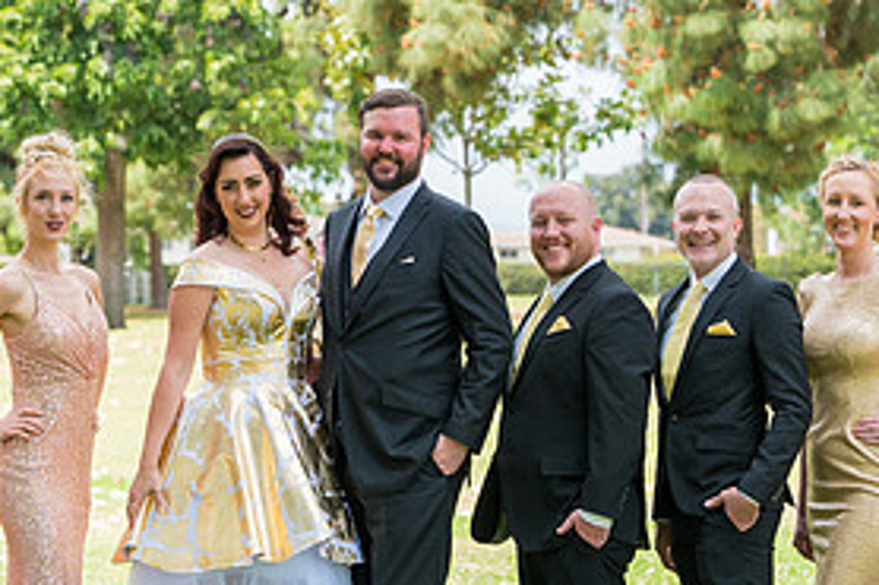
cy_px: 357
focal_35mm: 146
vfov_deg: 9.4
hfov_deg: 14.0
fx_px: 3563
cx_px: 297
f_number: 4
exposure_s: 1/2500
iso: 500
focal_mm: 70
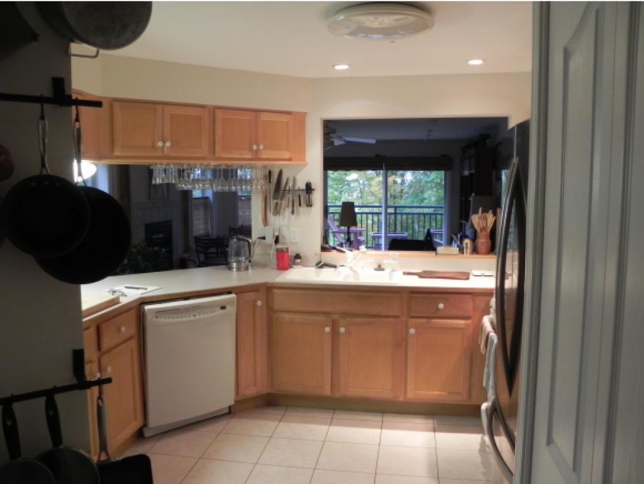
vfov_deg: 48.3
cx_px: 322
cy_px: 242
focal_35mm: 29
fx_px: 540
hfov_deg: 61.6
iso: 354
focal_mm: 5.2
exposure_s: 1/30
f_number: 2.8
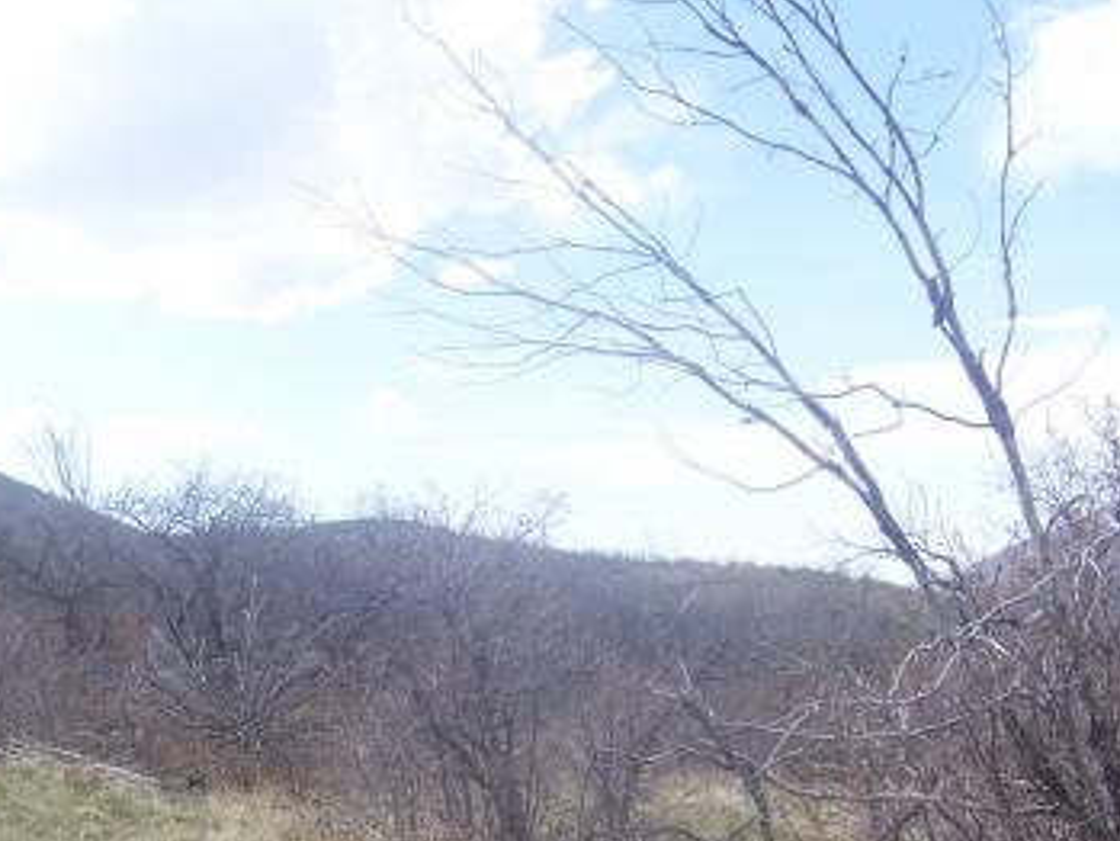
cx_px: 417
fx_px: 2136
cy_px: 664
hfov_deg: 29.3
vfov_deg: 22.0
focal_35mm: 66
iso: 80
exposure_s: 1/640
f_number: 2.8
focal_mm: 6.2
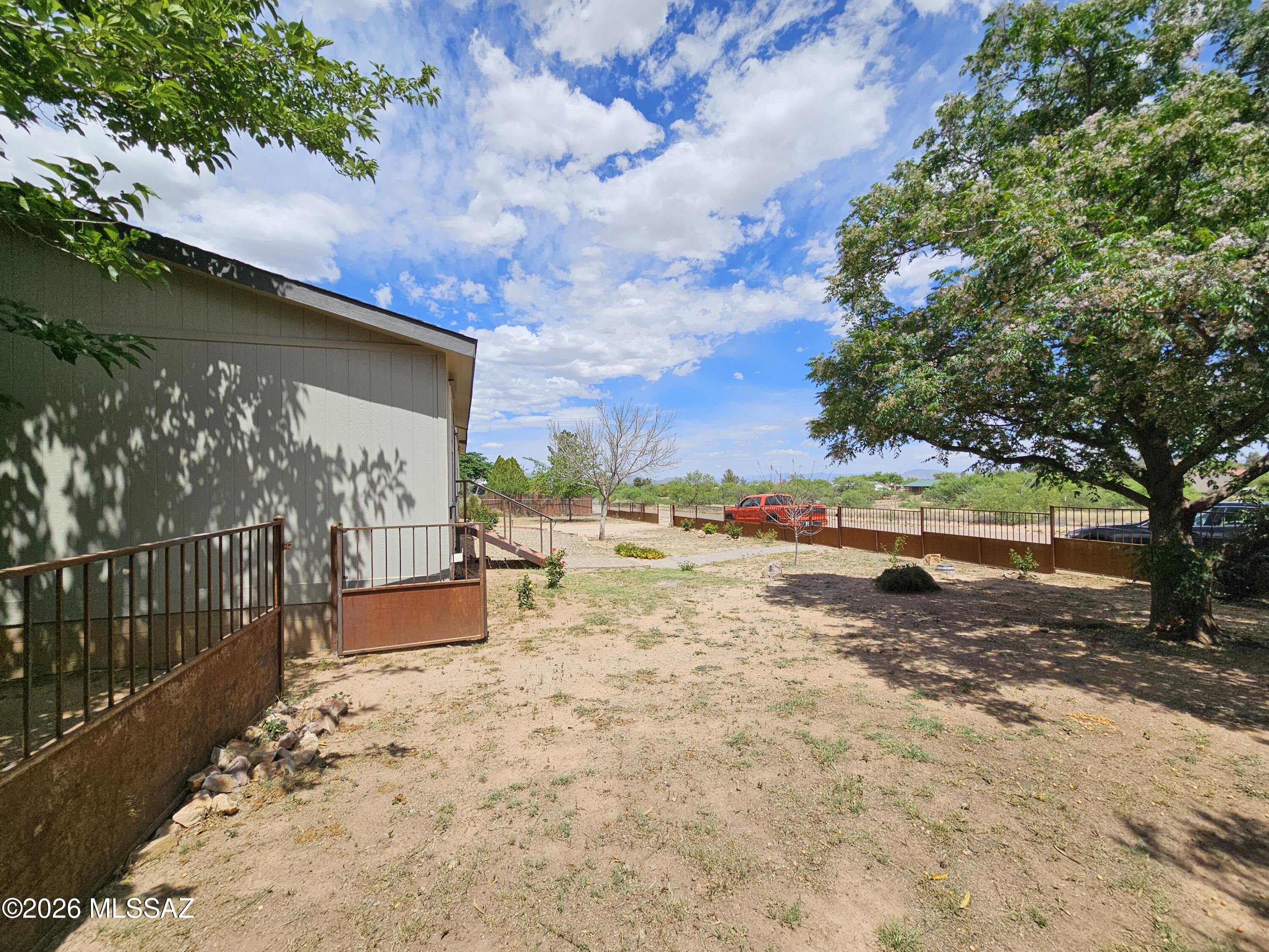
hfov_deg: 106.2
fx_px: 477
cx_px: 634
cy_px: 476
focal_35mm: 13
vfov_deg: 89.9
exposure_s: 1/3892
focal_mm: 2.2
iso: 50
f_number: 2.2
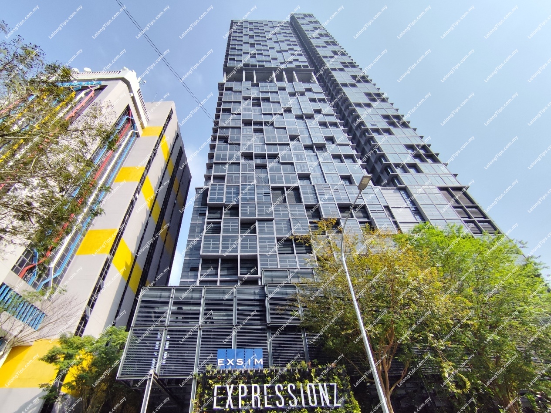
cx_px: 276
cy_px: 206
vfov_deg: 78.1
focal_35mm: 16
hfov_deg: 94.5
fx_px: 255
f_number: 2.2
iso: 50
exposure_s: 1/1882
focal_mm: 1.65
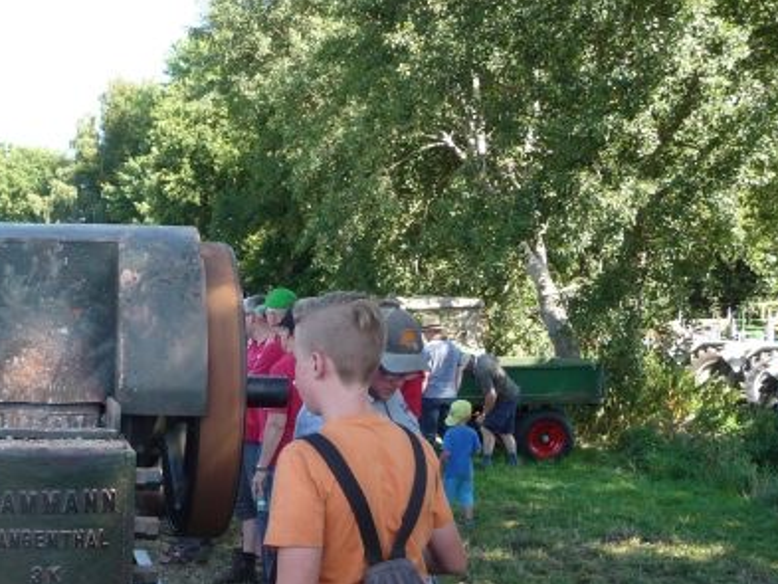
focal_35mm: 57
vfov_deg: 24.9
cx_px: 73
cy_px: 521
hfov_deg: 32.1
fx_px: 1281
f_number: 3.3
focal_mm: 4.7
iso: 100
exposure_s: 1/125
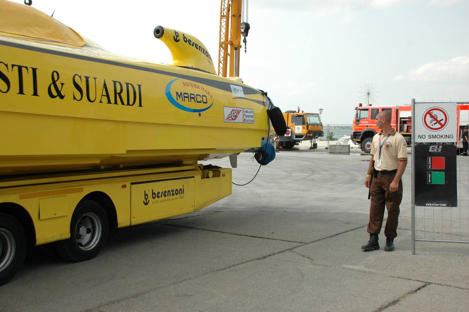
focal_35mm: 42
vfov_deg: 31.8
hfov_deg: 46.4
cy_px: 156
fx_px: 547
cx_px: 234
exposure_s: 1/500
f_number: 5.6
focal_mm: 28
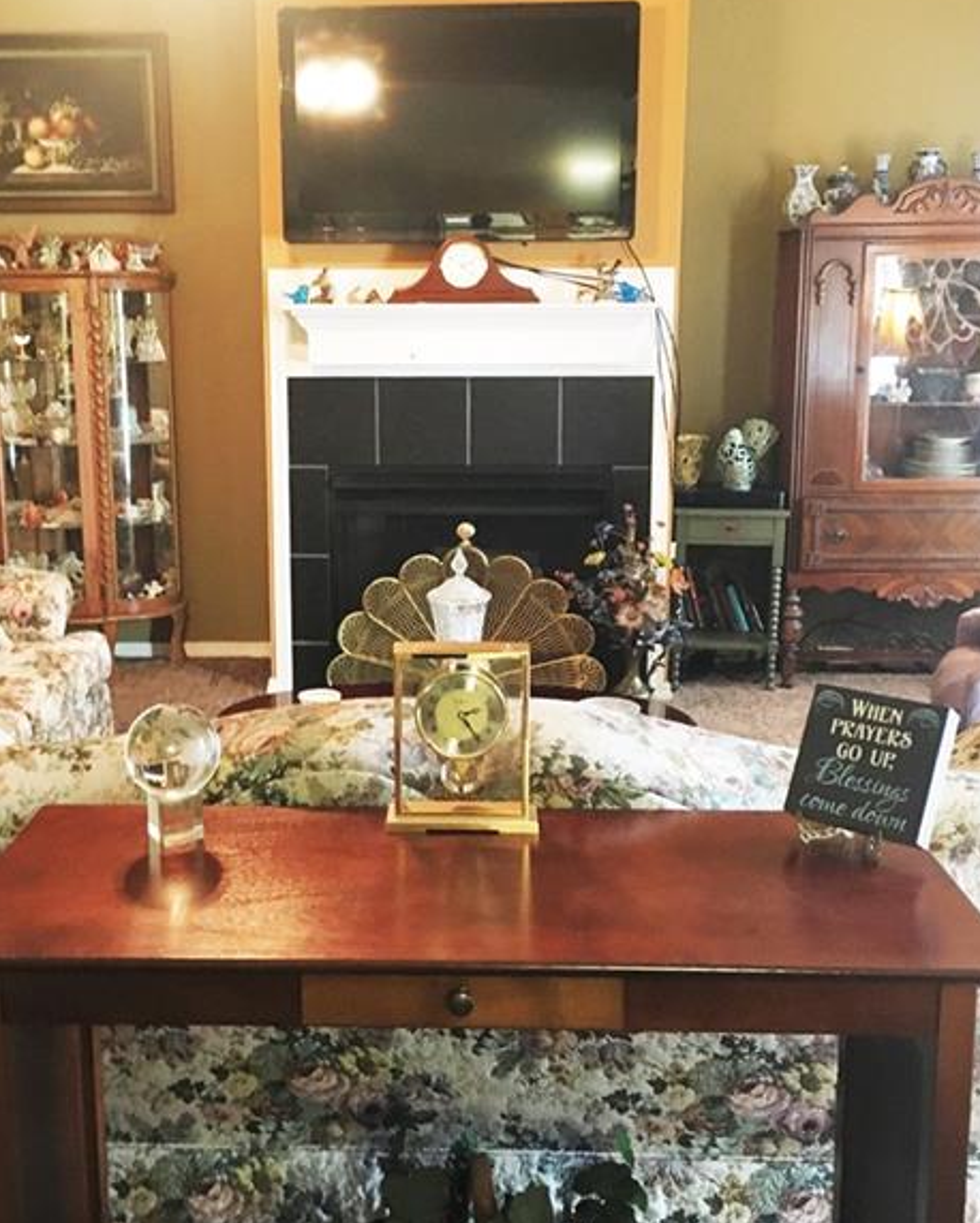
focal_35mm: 38
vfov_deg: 47.9
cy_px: 549
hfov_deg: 39.1
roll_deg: +0.4
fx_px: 1377
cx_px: 409
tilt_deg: -9.8
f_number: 2.2
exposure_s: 1/15
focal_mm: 4.15
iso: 250
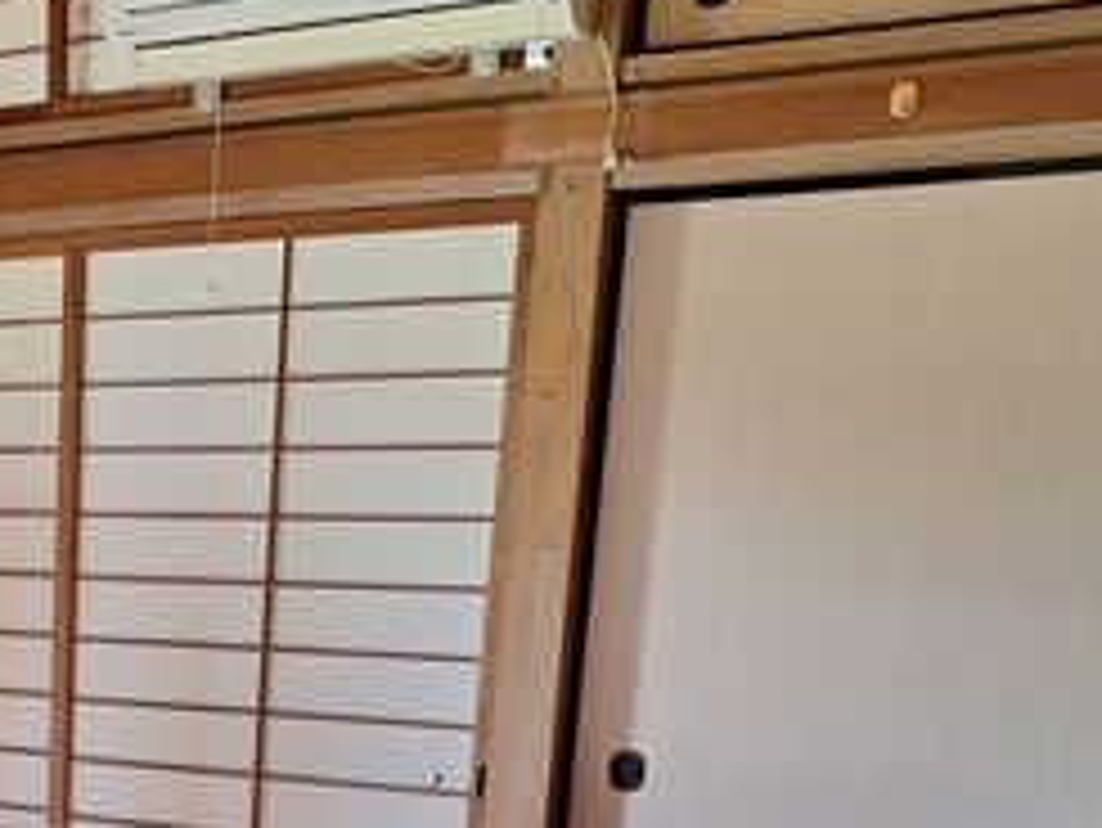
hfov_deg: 28.1
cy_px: 976
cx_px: -225
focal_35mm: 60
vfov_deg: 22.6
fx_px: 1911
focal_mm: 5.54
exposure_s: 1/50
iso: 160
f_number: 1.8
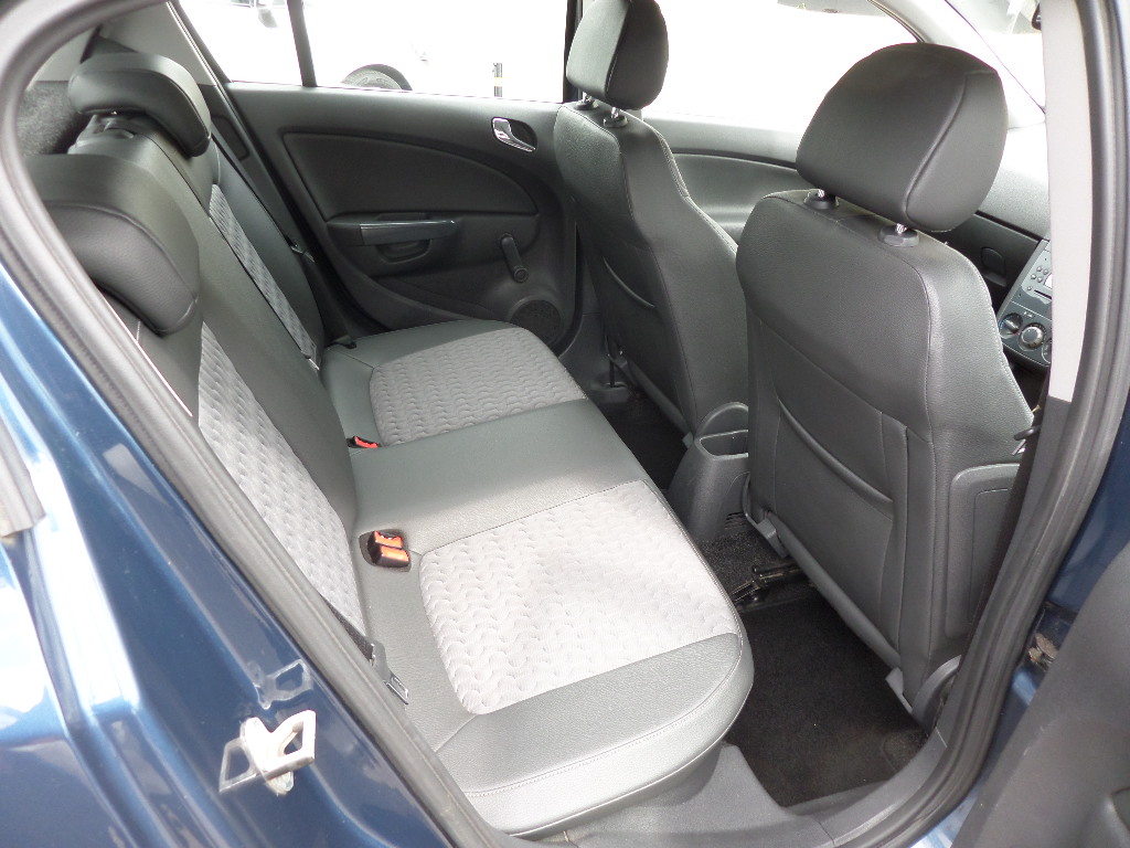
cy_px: 424
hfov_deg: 71.6
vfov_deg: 56.8
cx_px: 565
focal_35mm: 24
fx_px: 783
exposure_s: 1/45
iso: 80
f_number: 3.1
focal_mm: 4.3
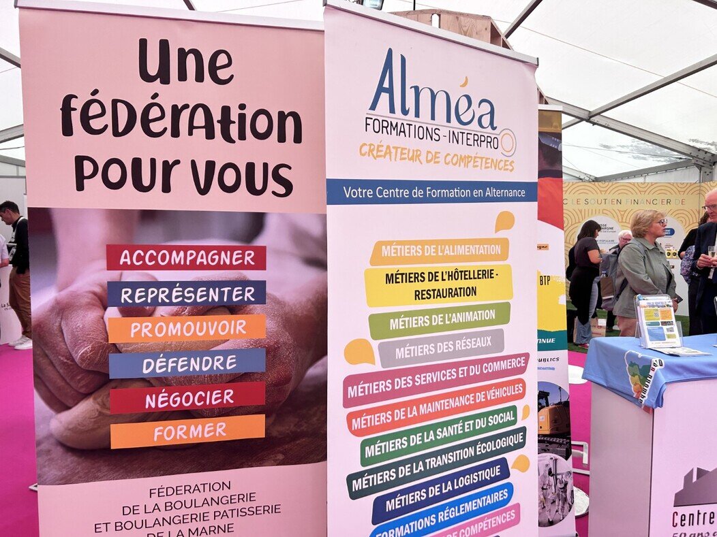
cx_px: 358
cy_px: 268
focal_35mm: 26
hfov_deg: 67.3
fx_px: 539
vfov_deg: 53.1
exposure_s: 1/982
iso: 50
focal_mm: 5.7
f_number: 1.5
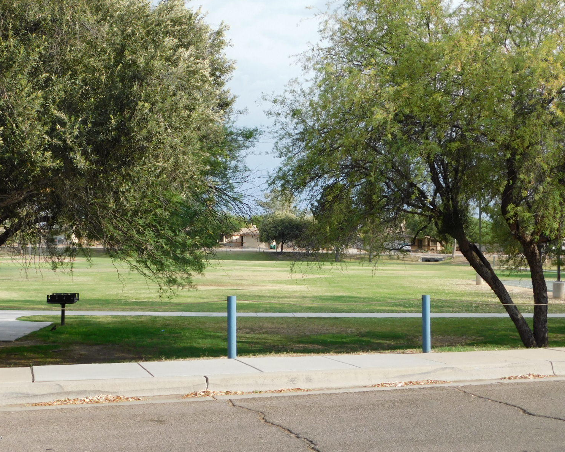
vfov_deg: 35.7
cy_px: 226
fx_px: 702
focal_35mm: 42
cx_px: 271
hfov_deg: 43.8
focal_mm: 7.1
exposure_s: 1/640
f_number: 3.6
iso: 125
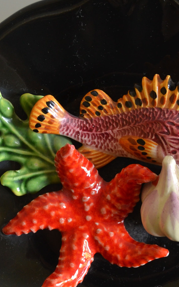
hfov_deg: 15.5
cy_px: 168
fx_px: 656
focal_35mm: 84
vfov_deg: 24.6
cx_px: 125
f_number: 4
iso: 400
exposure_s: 1/20
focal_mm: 22
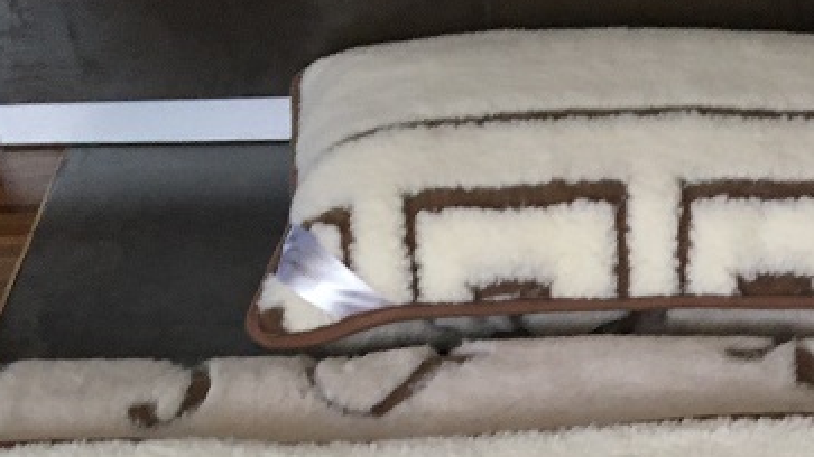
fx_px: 1877
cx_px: 635
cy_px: 773
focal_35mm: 87
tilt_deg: -47.5
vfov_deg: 12.8
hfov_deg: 24.1
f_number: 2.2
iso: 160
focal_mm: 4.15
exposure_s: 1/33
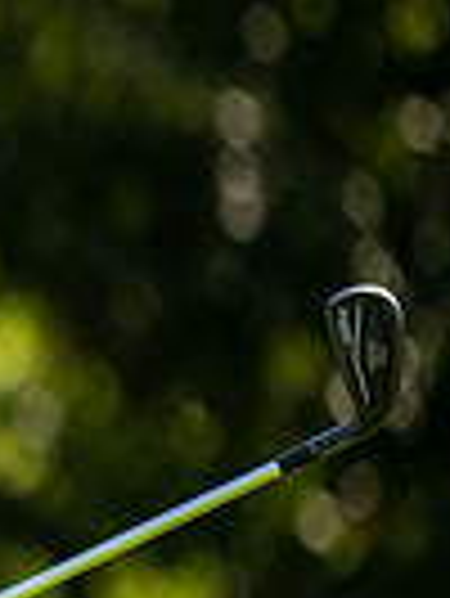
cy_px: 399
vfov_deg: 1.3
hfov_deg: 1.0
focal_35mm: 1564
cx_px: -1159
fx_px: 27065
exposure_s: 1/800
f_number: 4
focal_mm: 300
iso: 200
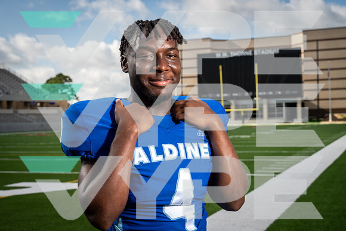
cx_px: 173
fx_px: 558
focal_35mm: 58
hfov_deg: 34.5
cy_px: 116
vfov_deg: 23.4
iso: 125
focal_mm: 58
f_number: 8
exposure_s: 1/250
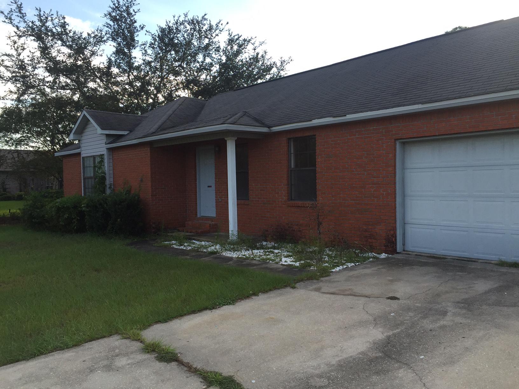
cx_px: 260
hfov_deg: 61.7
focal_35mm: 29
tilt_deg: -1.9
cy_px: 194
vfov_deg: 48.2
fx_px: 435
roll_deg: +0.1
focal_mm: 4.15
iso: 32
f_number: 2.2
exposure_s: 1/482
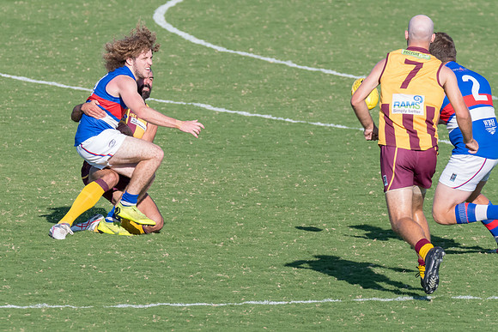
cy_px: 164
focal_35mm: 763
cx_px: 165
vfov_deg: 1.8
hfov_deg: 2.7
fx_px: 10561
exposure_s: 1/2000
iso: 800
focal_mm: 380
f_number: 8
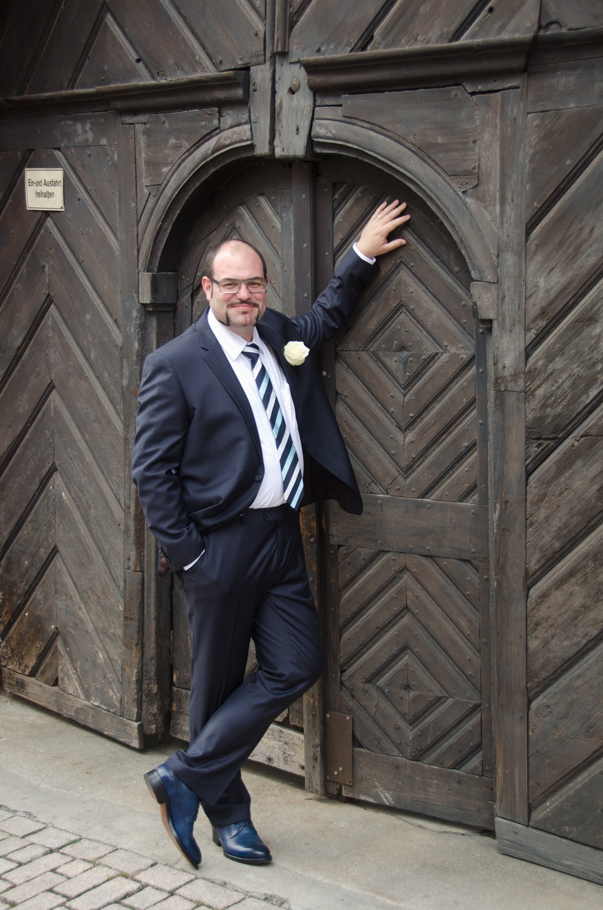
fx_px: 1325
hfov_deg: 25.6
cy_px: 455
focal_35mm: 52
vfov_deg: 37.9
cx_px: 302
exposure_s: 1/100
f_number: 4.2
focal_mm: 35
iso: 250
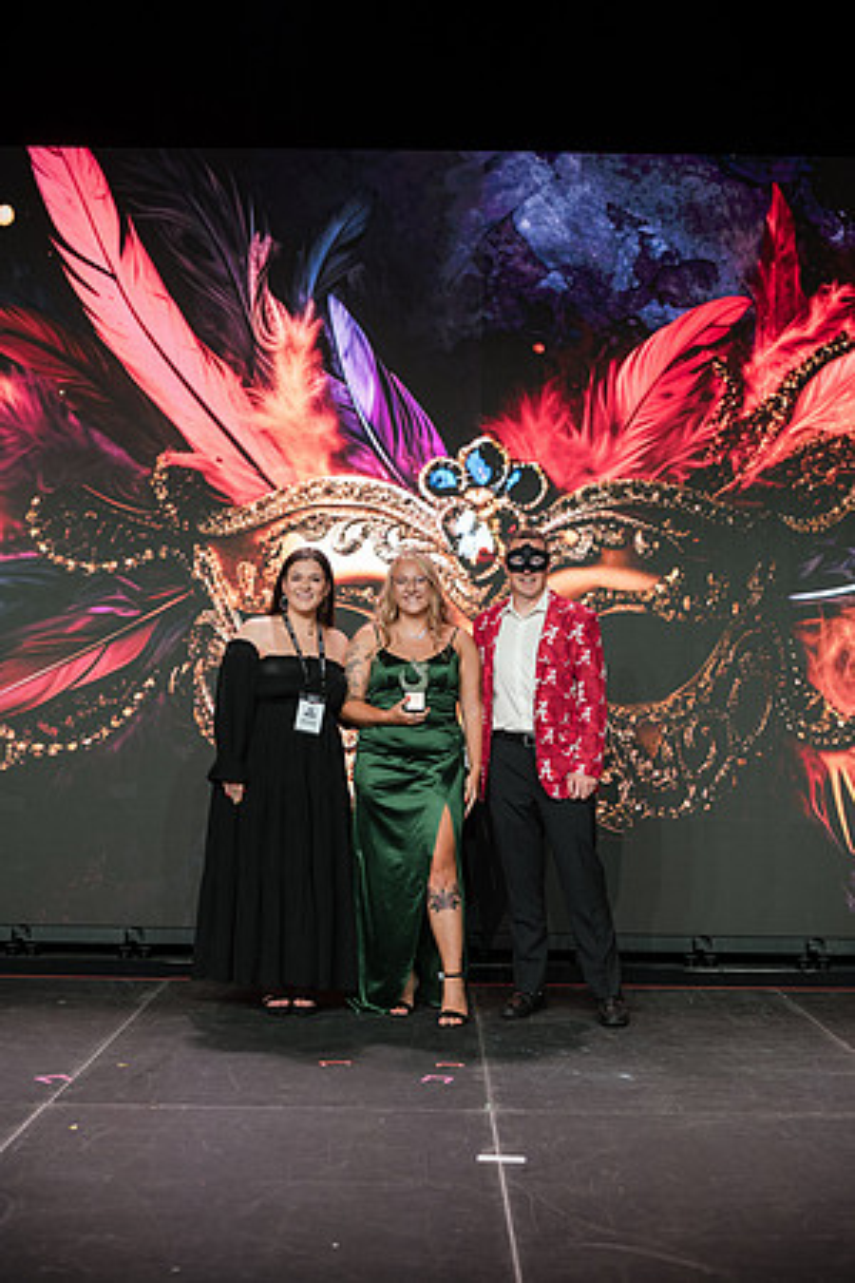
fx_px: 1781
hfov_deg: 27.0
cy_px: 642
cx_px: 428
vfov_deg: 39.6
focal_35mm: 50
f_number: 2.8
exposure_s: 1/160
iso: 800
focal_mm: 50
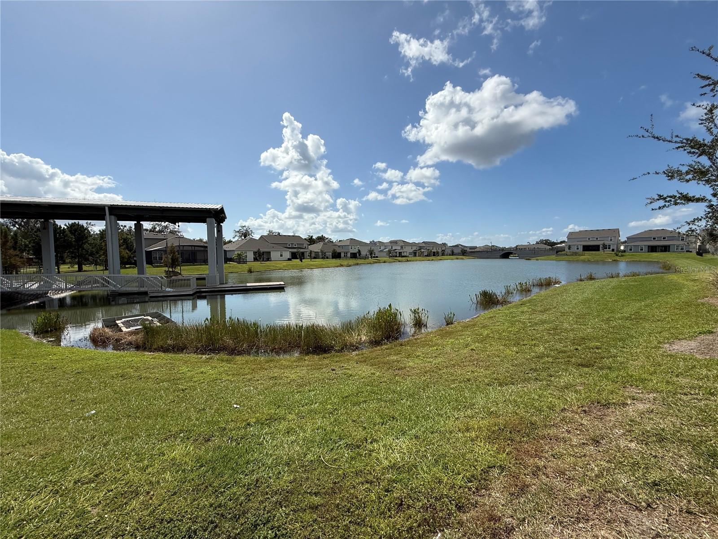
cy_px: 270
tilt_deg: -3.4
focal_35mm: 14
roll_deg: +0.7
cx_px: 359
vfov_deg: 85.7
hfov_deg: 102.1
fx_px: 290
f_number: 2.2
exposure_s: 1/4425
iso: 50
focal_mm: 2.22
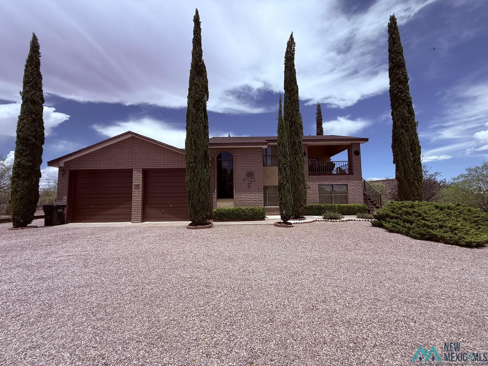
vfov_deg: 85.7
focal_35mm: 14
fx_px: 197
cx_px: 244
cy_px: 183
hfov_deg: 102.1
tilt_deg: +5.4
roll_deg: +0.9
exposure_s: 1/2092
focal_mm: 2.22
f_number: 2.2
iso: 50
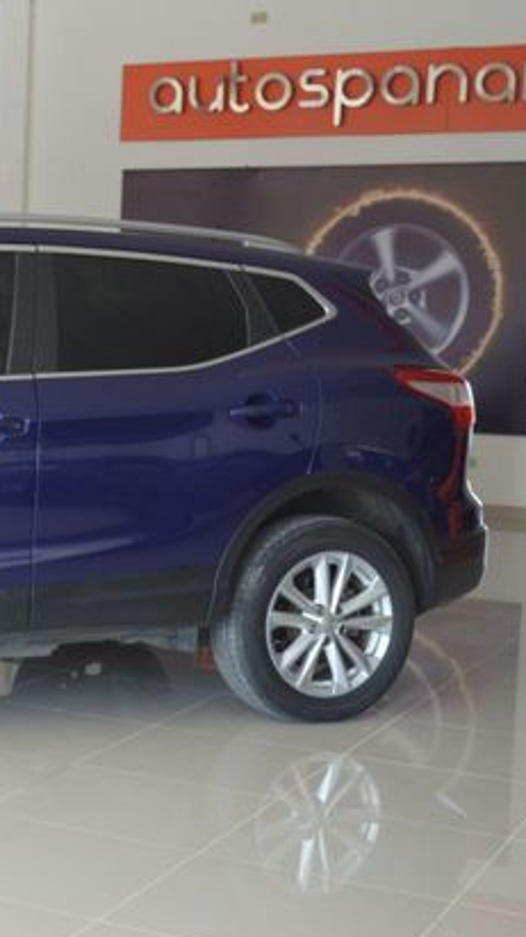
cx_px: -171
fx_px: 1757
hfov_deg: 16.1
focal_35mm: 71
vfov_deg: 29.8
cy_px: 465
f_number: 4.5
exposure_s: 1/160
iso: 500
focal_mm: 29
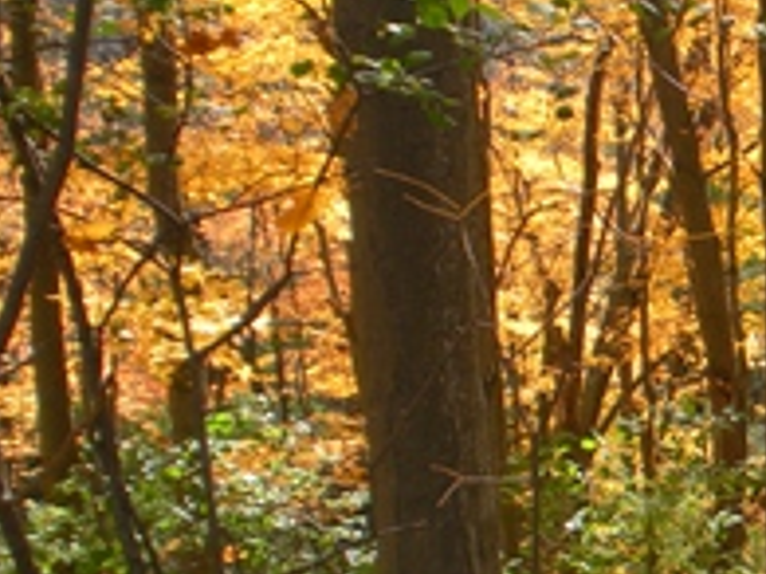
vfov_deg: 13.3
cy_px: 322
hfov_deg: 16.8
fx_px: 2455
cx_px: 970
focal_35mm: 111
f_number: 3.5
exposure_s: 1/208
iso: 64
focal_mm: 6.3
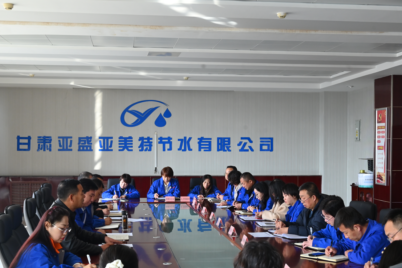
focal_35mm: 55
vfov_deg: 24.6
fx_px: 614
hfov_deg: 36.2
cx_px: 202
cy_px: 152
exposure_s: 1/30
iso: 800
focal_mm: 42
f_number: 9
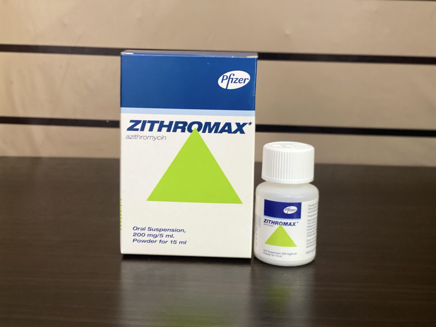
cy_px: 164
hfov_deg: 36.8
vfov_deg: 28.0
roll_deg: -0.6
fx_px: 655
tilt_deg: -10.7
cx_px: 218
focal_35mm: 52
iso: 250
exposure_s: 1/40
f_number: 2
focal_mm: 6
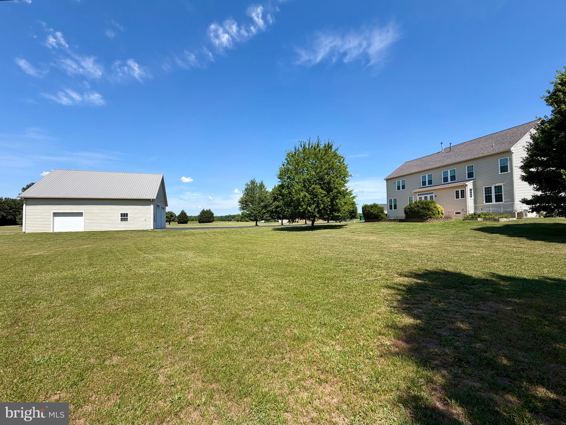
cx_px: 283
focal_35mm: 14
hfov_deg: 102.1
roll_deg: +0.2
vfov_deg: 85.7
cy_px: 212
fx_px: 229
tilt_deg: +1.6
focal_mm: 2.22
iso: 25
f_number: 2.2
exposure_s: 1/770
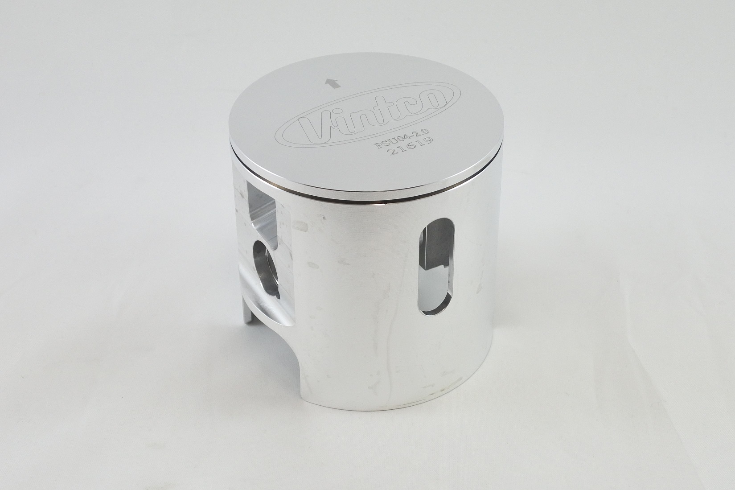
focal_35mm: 39
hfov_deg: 49.6
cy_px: 245
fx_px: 796
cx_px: 368
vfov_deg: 34.2
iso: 400
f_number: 4.2
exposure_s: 1/200
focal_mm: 14.7
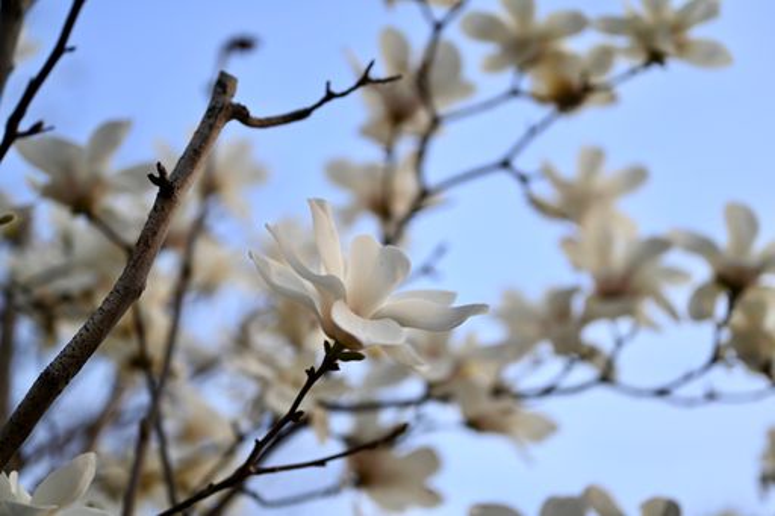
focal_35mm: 50
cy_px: 258
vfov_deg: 27.0
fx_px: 1076
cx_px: 388
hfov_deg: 39.6
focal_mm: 50
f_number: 1.8
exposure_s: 1/500
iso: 100
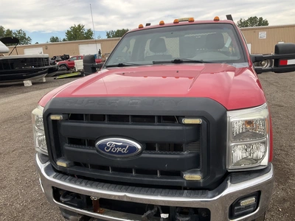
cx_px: 148
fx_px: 247
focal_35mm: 29
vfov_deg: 48.2
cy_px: 110
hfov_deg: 61.7
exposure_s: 1/540
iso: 25
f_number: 1.8
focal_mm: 3
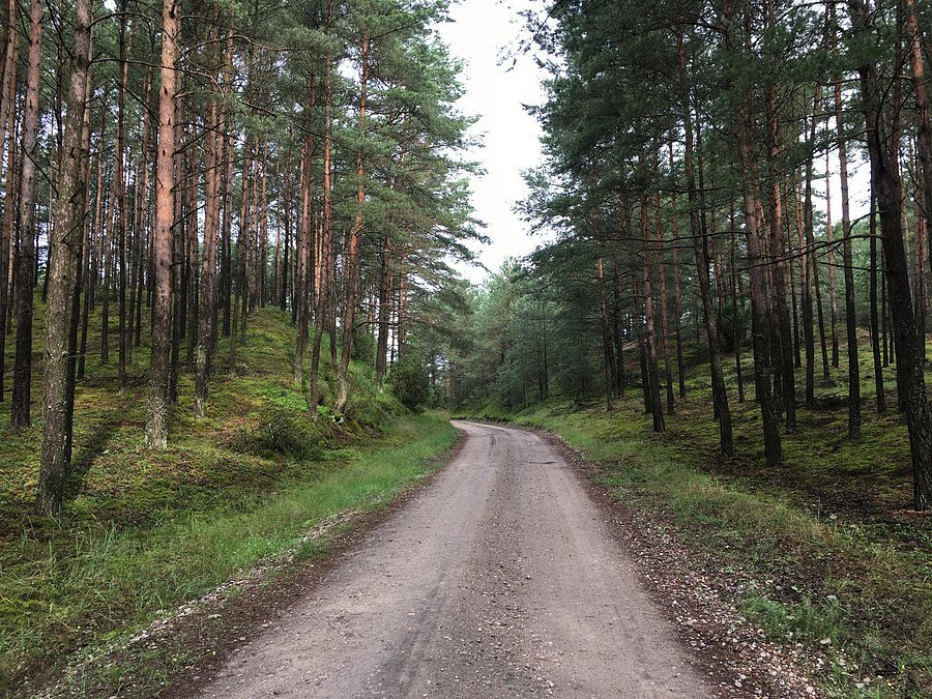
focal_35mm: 29
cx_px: 466
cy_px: 350
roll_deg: +1.3
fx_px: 781
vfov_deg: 48.2
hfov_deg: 61.7
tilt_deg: +6.5
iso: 25
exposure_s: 1/100
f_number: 2.2
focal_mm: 4.15
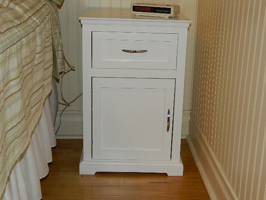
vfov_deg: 25.7
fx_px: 438
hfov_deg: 33.8
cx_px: 133
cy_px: 100
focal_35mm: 57
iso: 200
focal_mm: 10.2
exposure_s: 1/50
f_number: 3.8
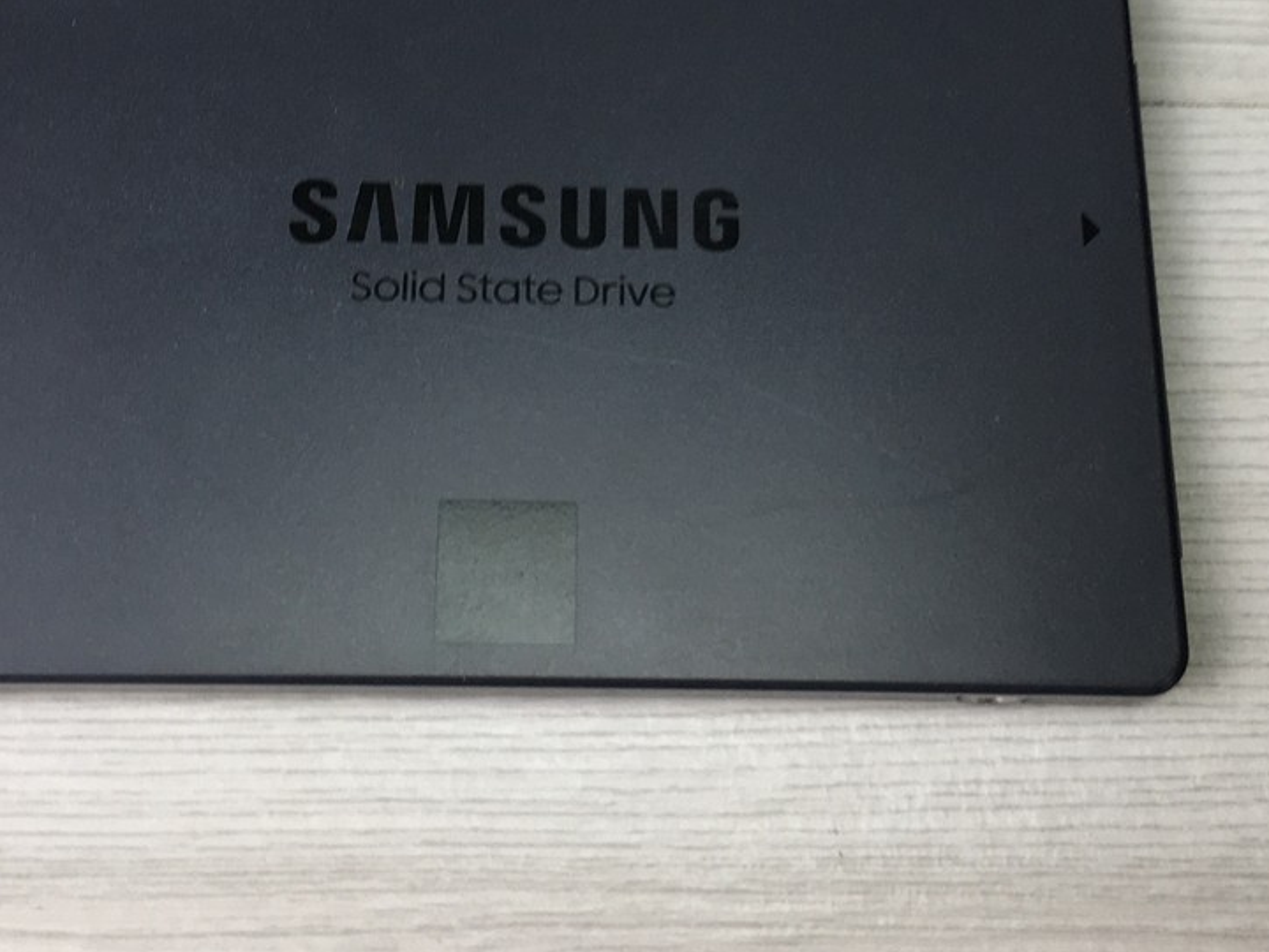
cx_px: 619
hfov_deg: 33.2
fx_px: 2126
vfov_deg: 24.3
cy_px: 48
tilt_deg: -67.5
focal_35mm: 58
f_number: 2.2
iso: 32
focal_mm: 4.15
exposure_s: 1/100
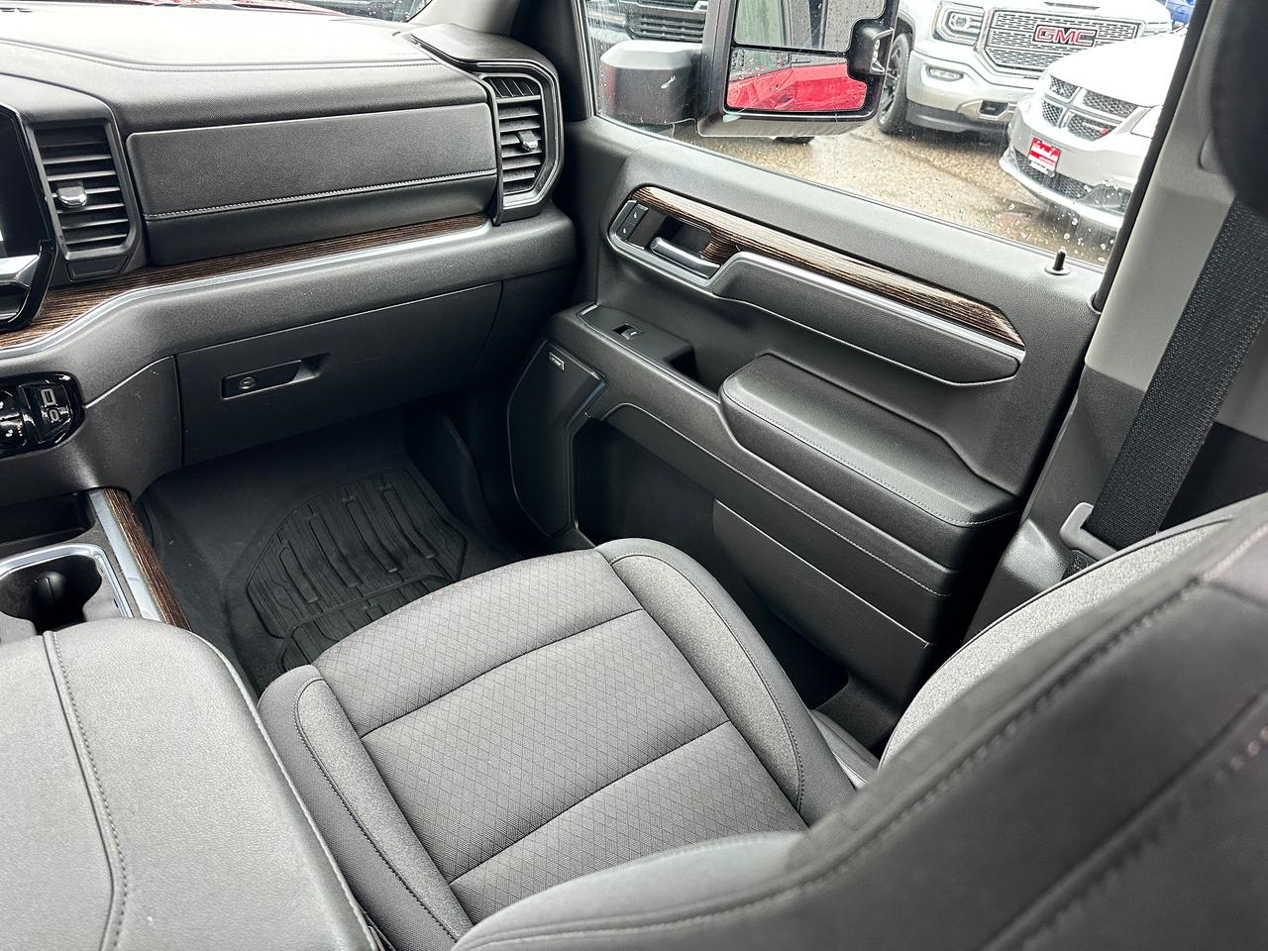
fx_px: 879
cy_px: 476
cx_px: 634
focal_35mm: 24
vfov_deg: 56.8
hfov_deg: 71.6
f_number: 1.78
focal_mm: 6.86
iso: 250
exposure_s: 1/96
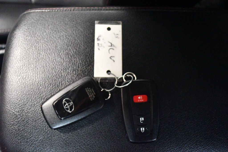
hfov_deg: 57.2
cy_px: 76
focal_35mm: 33
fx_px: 209
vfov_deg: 39.9
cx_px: 114
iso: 12800
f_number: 3.8
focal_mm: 22
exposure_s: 1/50
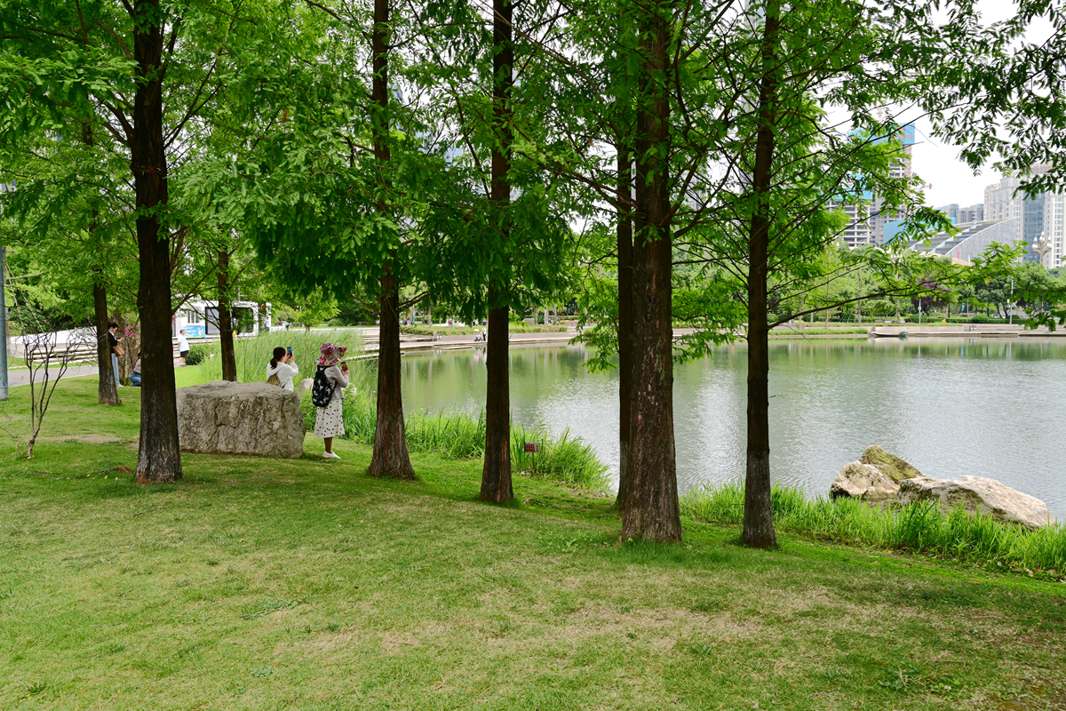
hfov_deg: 61.9
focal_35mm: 30
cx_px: 533
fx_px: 888
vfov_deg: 43.6
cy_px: 356
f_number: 8
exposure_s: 1/25
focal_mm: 30
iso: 100
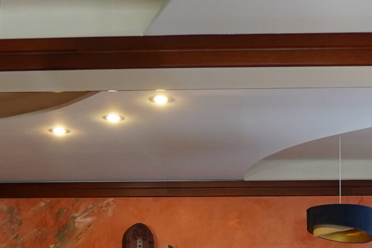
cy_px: 320
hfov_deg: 33.2
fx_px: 620
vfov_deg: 20.7
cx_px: 237
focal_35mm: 60
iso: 640
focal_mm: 11
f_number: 4
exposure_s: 1/30
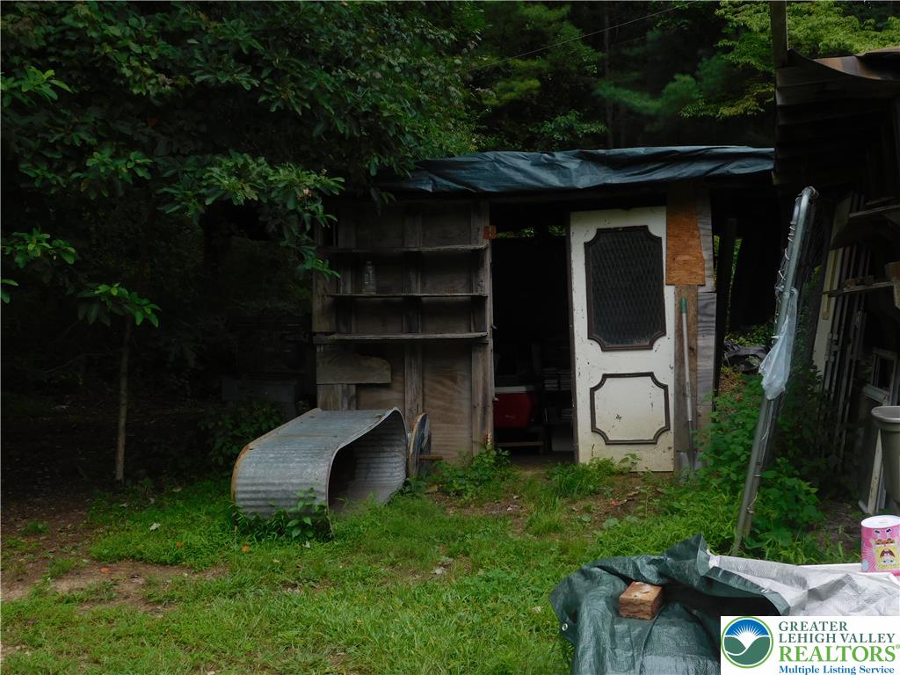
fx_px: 1040
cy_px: 338
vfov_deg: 36.0
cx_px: 450
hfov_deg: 46.8
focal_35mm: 40
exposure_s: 1/320
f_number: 3.6
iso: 125
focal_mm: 7.1
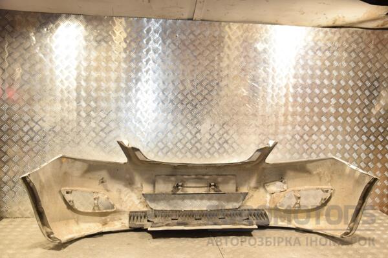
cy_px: 129
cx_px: 194
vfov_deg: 36.9
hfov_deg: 53.1
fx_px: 388
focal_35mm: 36
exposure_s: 1/200
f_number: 5
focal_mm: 24
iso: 800
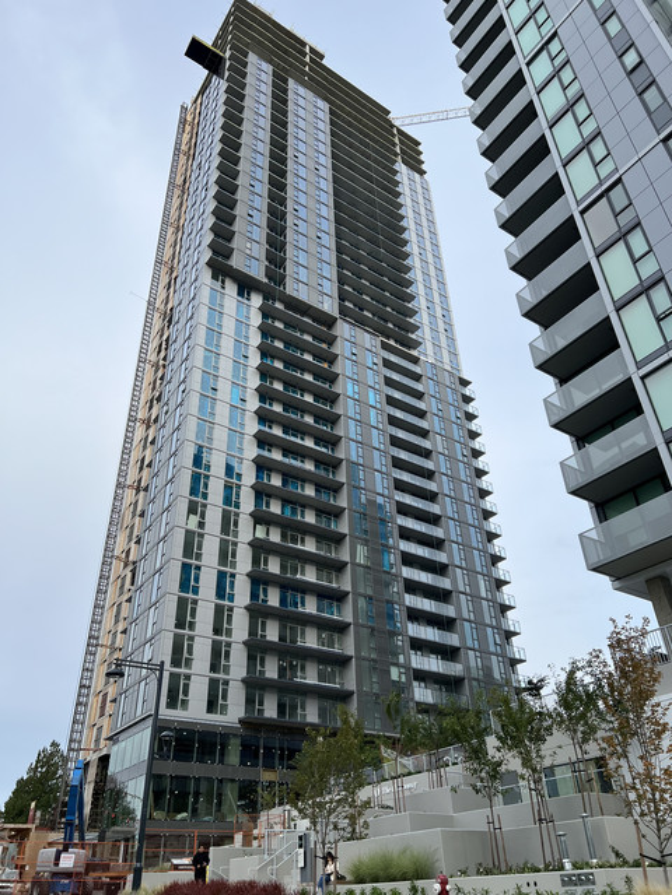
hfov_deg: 53.1
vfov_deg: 67.3
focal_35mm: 26
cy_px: 448
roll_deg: +1.1
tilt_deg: +33.0
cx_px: 336
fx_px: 673
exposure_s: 1/2008
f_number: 1.5
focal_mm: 5.7
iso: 50
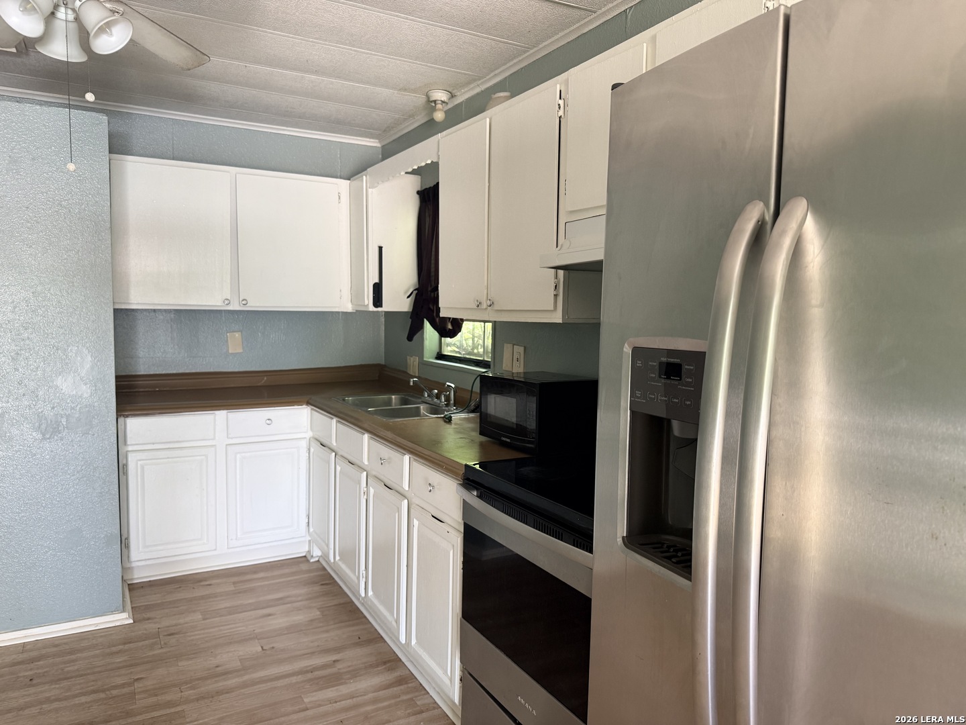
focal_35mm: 24
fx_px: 670
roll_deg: -1.6
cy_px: 362
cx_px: 483
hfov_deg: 71.6
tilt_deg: -4.7
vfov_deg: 56.8
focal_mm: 6.76
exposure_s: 1/121
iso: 200
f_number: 1.78
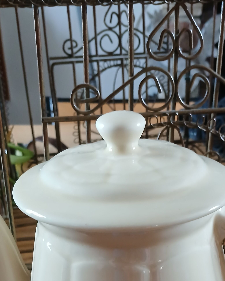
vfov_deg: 32.6
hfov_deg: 28.6
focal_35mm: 53
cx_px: 131
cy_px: 278
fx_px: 441
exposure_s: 1/20
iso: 400
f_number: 1.8
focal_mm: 3.98
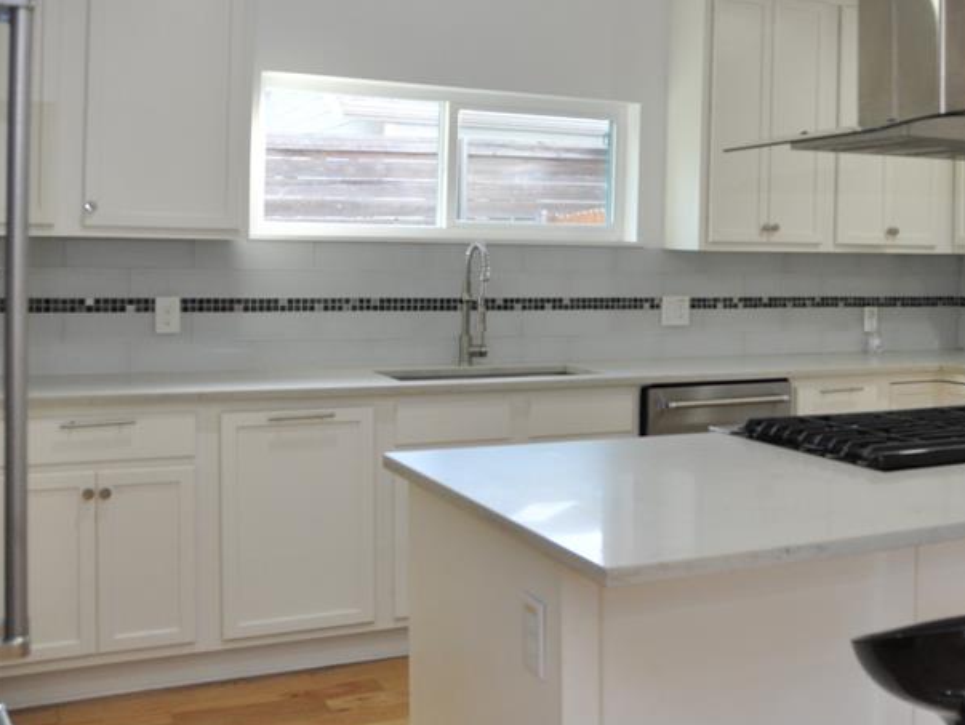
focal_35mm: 44
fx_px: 1227
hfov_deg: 40.6
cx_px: 810
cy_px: 261
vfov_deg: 32.7
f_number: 4
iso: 720
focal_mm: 18
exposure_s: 1/60
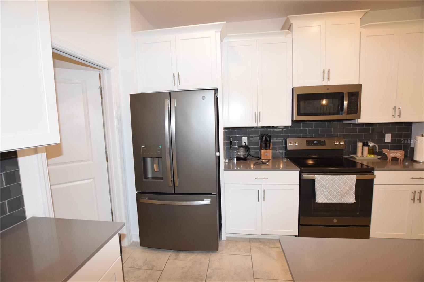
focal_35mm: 15
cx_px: 212
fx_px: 177
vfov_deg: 77.3
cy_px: 141
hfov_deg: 100.4
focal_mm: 10
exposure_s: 1/100
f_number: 5
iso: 800
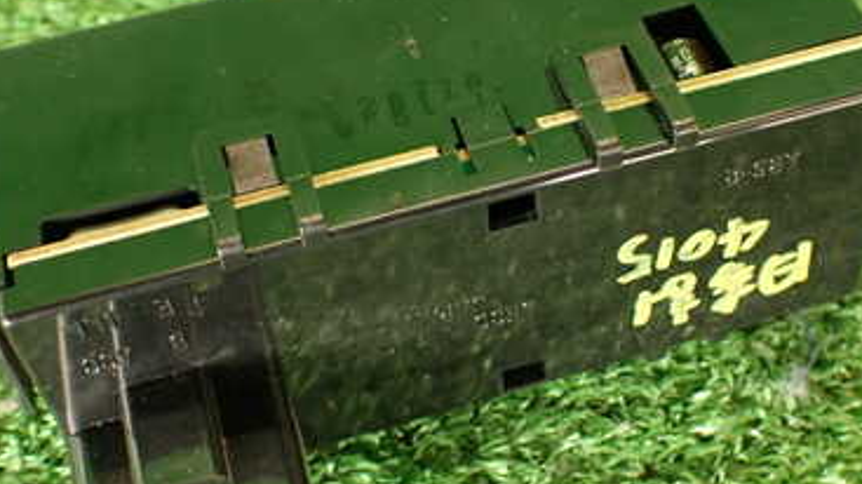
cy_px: 287
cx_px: 460
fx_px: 1302
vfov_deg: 21.0
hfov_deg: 36.6
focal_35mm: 57
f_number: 2.4
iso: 250
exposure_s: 1/30
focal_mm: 5.79
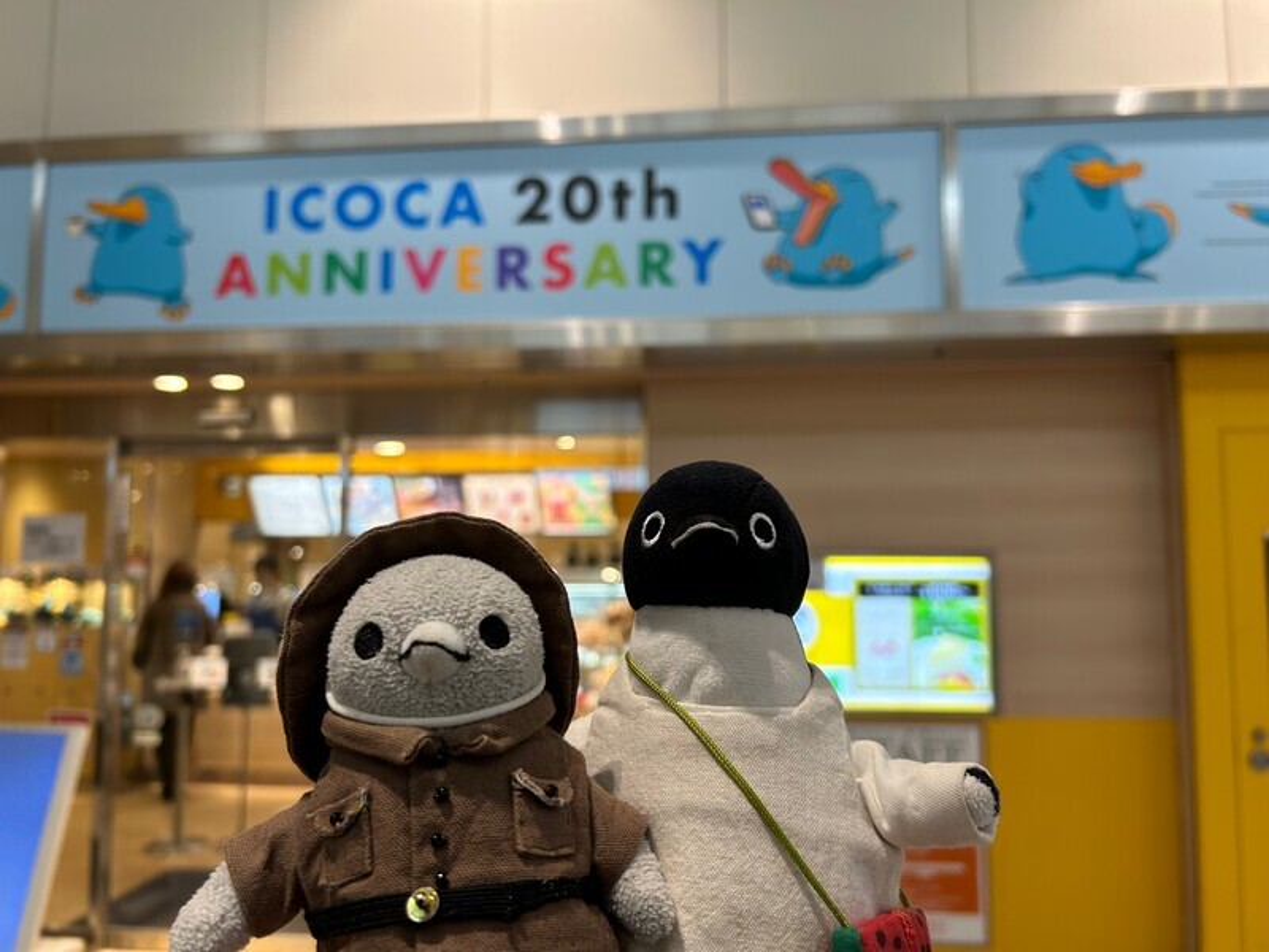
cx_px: 634
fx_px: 953
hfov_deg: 67.3
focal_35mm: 26
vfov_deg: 53.1
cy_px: 476
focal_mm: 5.7
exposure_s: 1/120
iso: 80
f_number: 1.5
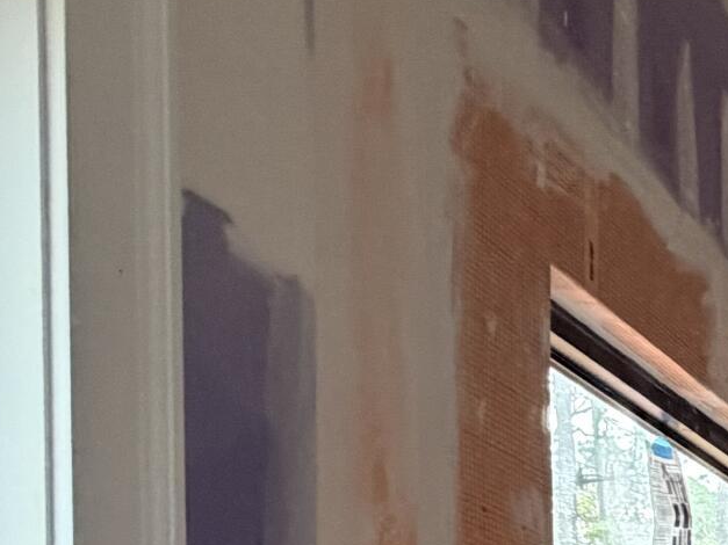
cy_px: 880
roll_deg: +0.9
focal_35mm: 67
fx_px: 1409
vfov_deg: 18.6
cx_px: 1500
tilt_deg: -1.2
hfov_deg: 18.1
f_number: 2.2
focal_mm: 2.22
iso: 320
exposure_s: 1/88
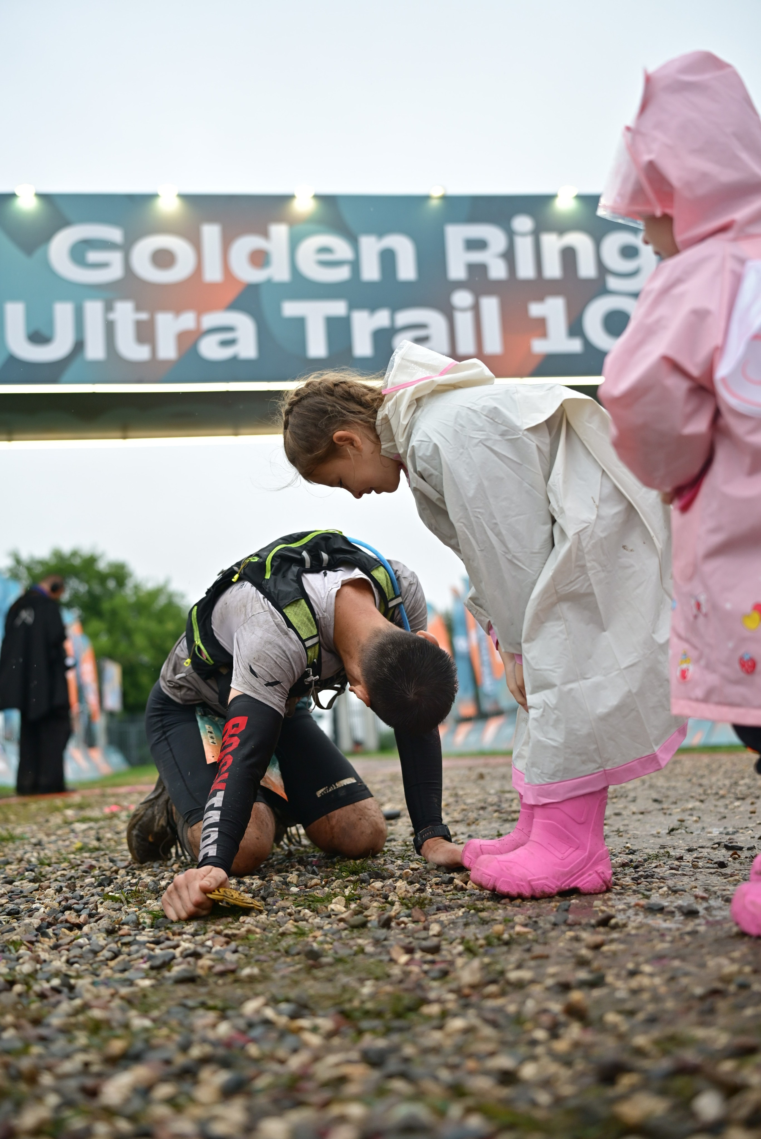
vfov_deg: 49.5
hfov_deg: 34.2
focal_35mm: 39
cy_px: 570
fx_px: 1235
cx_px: 380
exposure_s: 1/1000
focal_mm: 39
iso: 500
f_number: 2
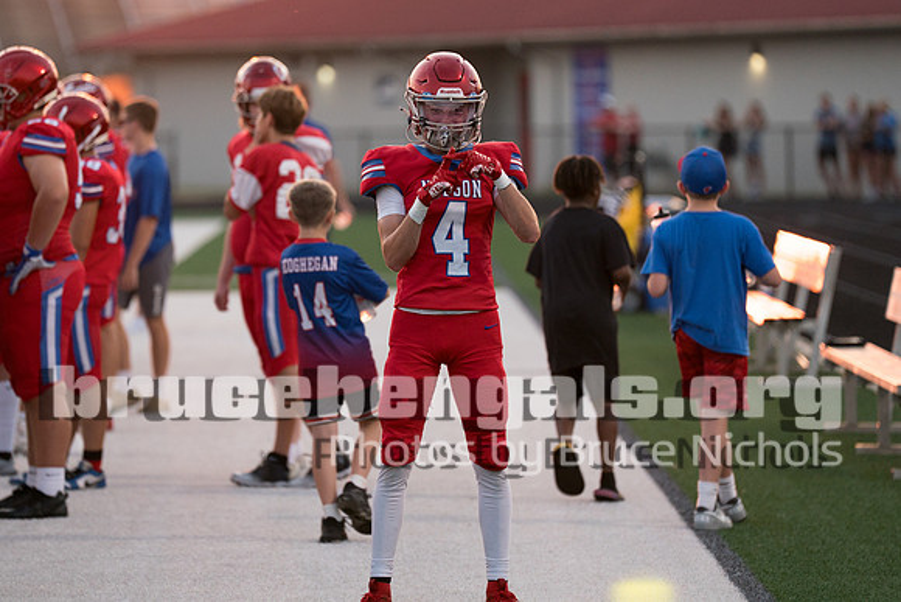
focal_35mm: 261
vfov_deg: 5.3
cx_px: 412
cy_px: 214
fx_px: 6534
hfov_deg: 7.9
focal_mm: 200
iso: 1000
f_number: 2.8
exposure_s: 1/2000
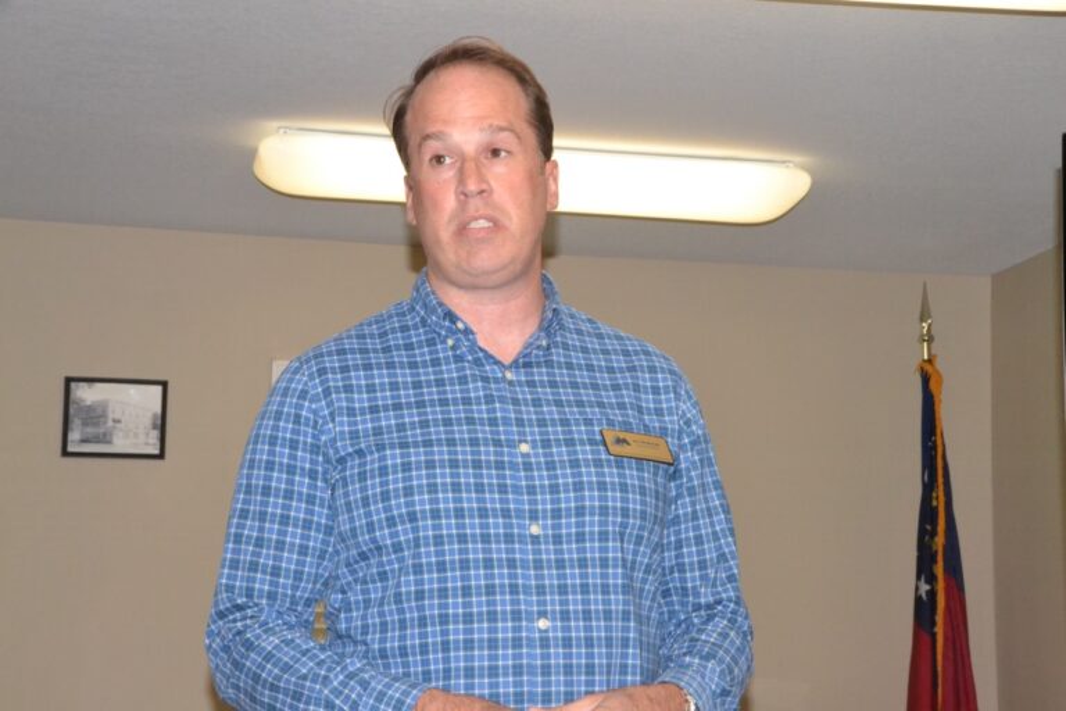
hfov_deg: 24.6
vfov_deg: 16.6
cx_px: 533
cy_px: 356
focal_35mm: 82
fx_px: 2443
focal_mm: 55
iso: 3200
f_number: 20
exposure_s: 1/60
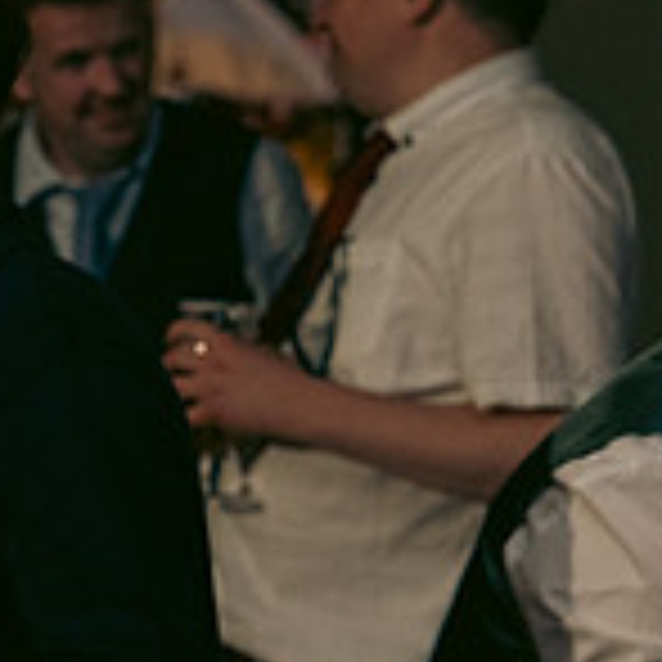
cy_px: 412
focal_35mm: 221
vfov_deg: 7.9
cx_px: -558
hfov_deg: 7.7
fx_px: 4782
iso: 2500
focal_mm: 66
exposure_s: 1/160
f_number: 3.5
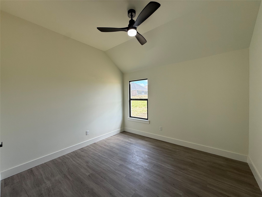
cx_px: 131
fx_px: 106
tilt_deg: +0.2
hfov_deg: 102.1
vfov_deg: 85.7
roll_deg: +1.3
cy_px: 98
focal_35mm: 14
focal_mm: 2.22
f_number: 2.2
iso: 64
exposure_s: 1/126
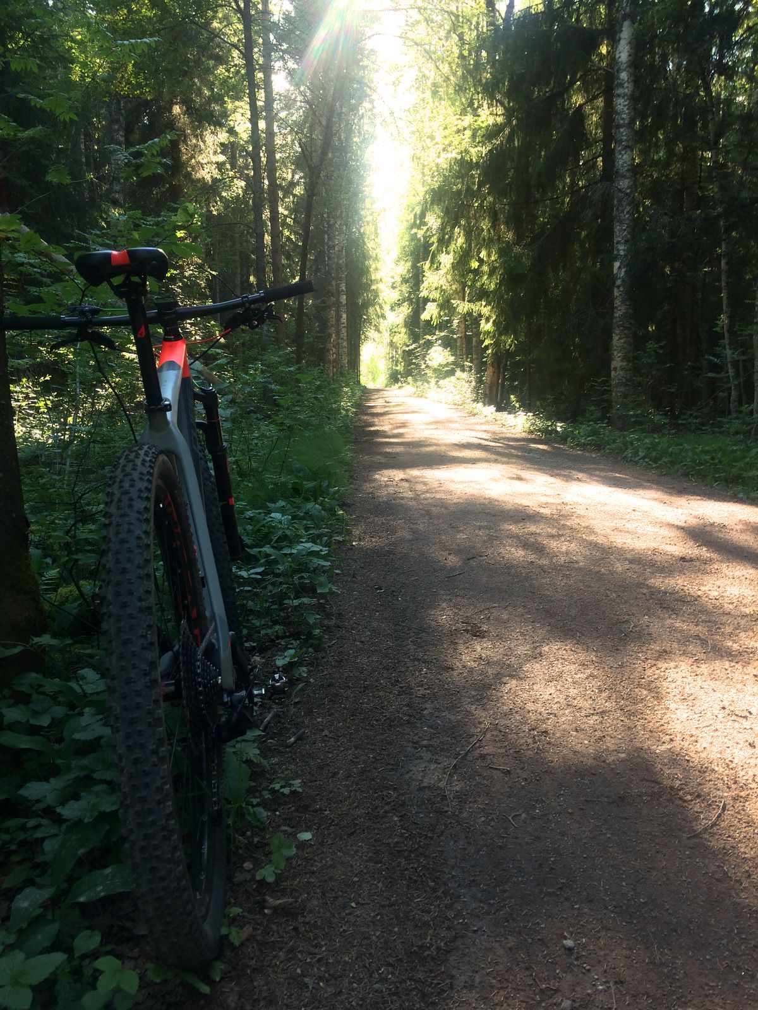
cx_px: 379
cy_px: 505
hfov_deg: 48.2
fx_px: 847
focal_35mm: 29
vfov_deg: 61.7
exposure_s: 1/33
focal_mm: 4
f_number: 2.2
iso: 40
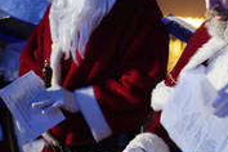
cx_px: 198
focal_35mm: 191
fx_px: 1210
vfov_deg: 7.2
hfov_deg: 10.7
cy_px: 3
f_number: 2.8
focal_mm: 75
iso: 1250
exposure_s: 1/40
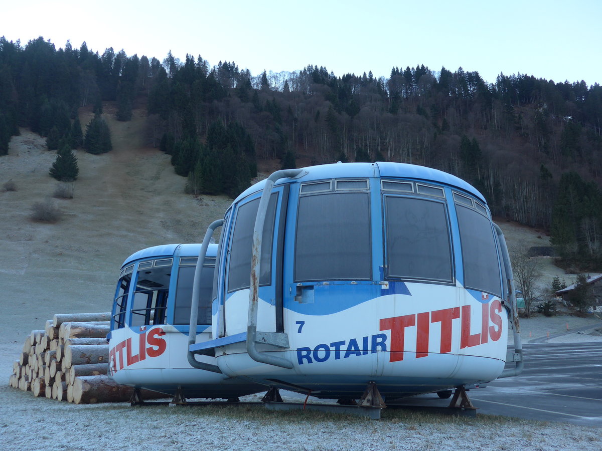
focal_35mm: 29
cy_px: 226
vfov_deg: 48.2
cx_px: 301
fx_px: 504
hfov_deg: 61.7
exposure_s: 1/125
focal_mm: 6
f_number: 2.8
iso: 80
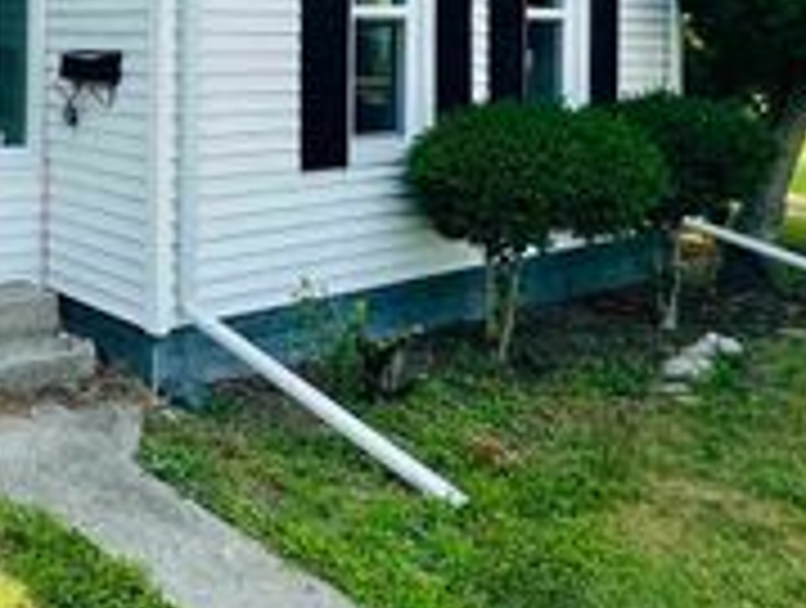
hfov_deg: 38.5
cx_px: -104
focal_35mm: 39
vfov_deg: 34.3
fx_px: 910
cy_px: 29
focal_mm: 2.22
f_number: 2.2
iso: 40
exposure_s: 1/651
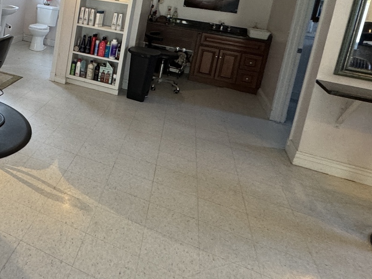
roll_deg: -6.9
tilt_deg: -9.3
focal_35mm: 35
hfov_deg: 42.8
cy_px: 18
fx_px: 376
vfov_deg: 37.5
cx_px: -24
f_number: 2.2
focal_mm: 2.22
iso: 250
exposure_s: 1/120
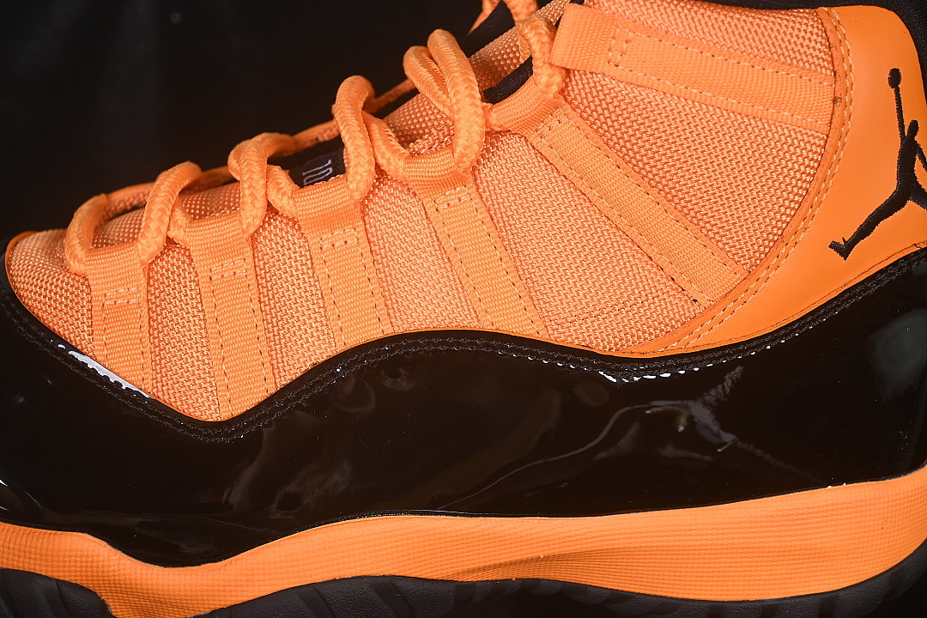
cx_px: 464
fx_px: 1931
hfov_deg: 27.0
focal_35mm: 75
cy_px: 309
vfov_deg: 18.2
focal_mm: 50
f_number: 7.1
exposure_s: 1/60
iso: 160
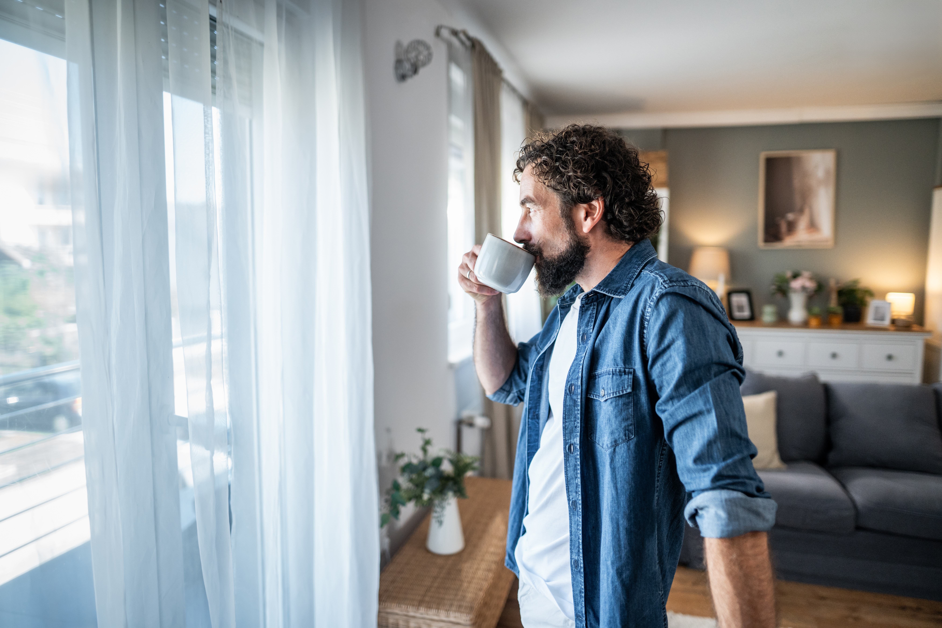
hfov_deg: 73.7
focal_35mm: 24
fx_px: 628
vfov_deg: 53.1
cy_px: 314
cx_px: 471
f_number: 1.4
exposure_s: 1/1250
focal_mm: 24
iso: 1000
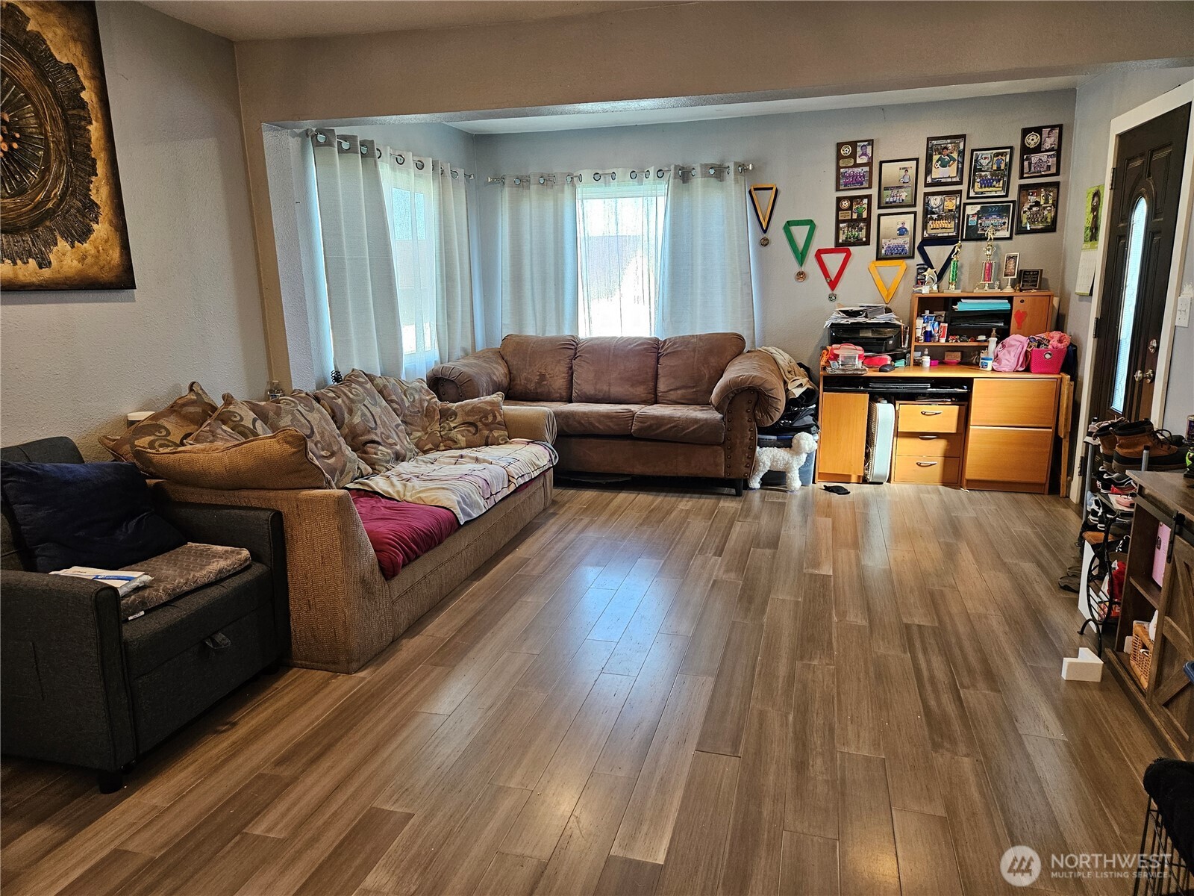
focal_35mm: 23
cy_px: 448
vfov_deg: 58.9
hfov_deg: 73.9
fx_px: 793
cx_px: 597
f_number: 1.8
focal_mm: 5.4
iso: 200
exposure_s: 1/120
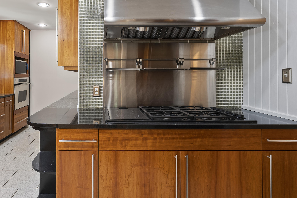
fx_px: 173
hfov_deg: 78.7
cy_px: 75
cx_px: 101
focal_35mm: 21
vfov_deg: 58.8
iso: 400
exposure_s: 1/3
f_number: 7.1
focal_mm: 15
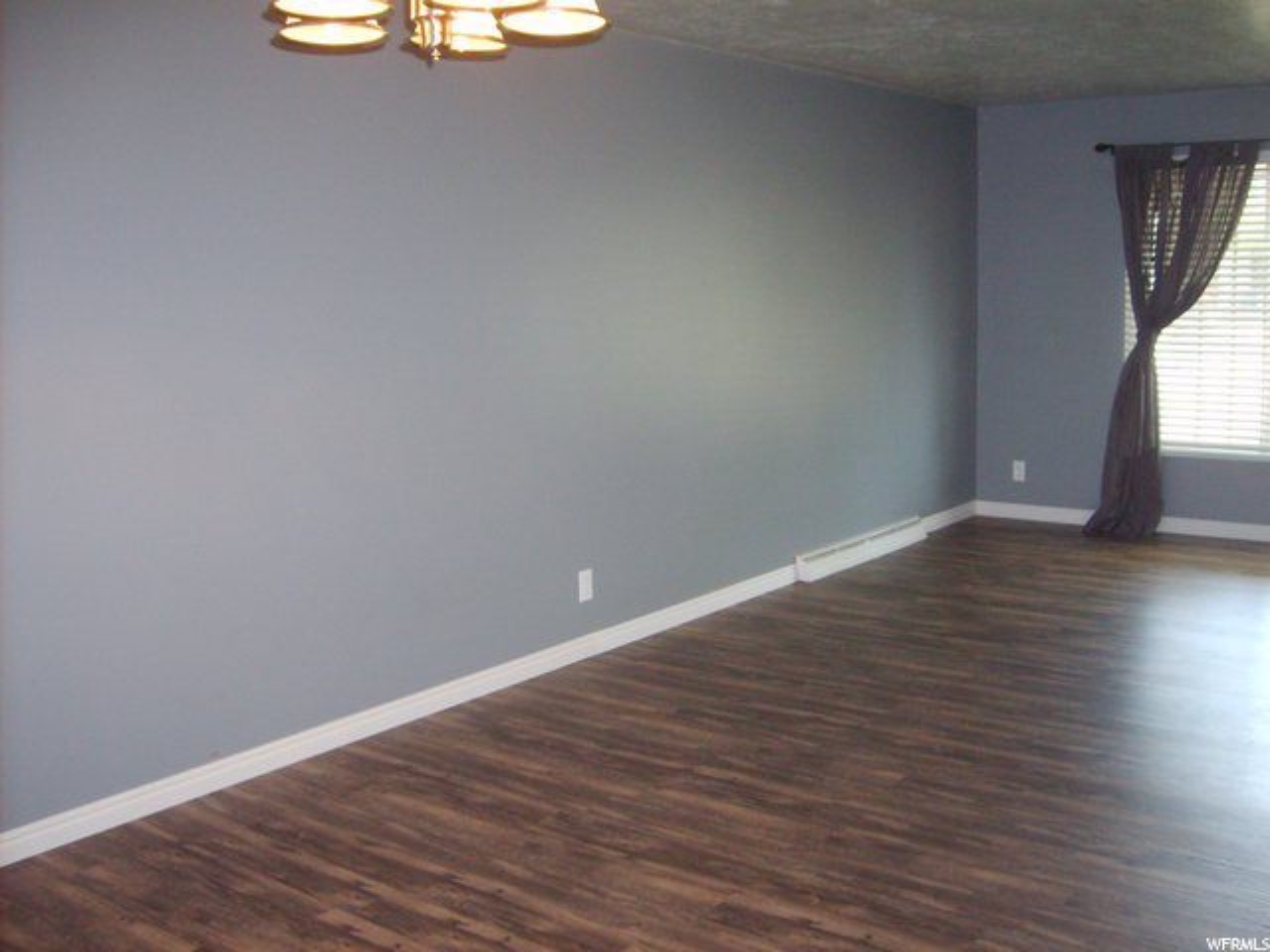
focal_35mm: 35
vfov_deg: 40.7
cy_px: 476
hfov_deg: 52.6
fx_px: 1284
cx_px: 635
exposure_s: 1/45
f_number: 2.8
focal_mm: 5.8
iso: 186
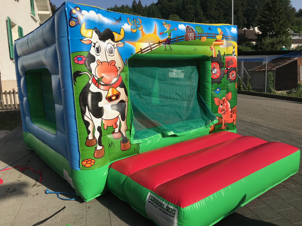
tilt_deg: -6.9
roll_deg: +2.4
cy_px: 113
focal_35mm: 28
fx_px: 244
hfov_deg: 63.4
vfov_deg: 49.7
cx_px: 151
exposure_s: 1/2907
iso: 20
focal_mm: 3.99
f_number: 1.8
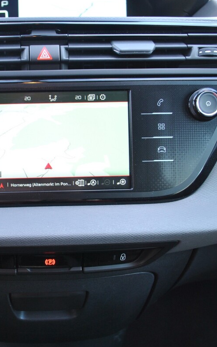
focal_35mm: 42
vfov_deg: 47.2
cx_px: 37
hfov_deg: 29.7
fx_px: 397
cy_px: 173
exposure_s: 1/40
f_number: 3.5
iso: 200
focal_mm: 18
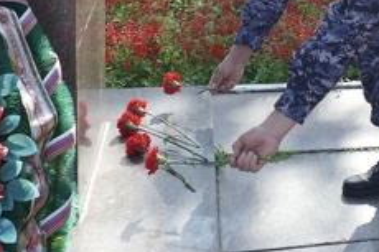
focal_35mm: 88
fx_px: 926
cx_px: 353
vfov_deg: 14.5
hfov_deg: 22.5
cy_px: -119
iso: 125
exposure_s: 1/800
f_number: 2.9
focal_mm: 9.88
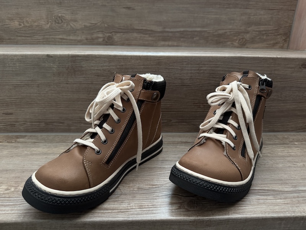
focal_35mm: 24
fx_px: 212
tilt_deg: -19.8
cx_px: 153
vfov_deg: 56.8
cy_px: 115
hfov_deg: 71.6
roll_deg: -0.7
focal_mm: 6.76
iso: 200
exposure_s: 1/82
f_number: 1.78
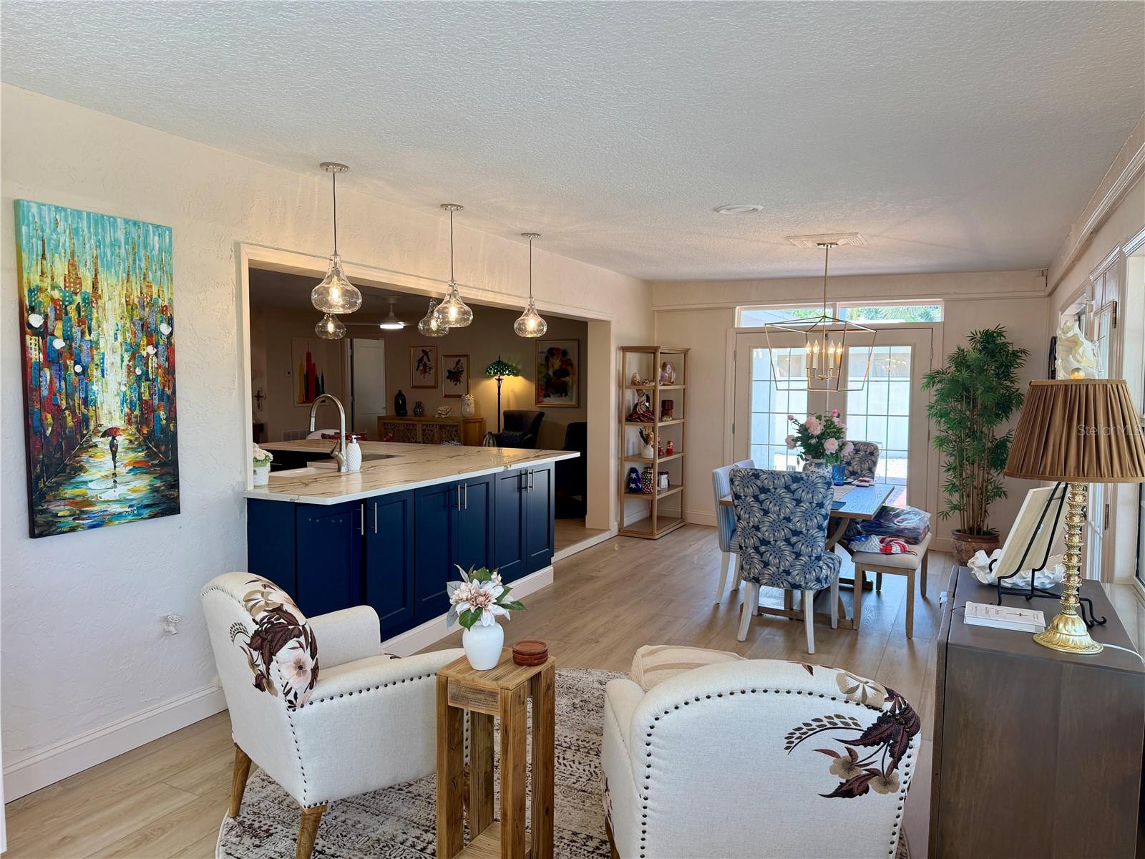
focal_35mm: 24
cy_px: 430
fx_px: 794
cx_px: 572
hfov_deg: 71.6
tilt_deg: -3.8
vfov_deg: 56.8
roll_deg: +1.1
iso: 80
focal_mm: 6.76
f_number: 1.78
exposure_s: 1/174
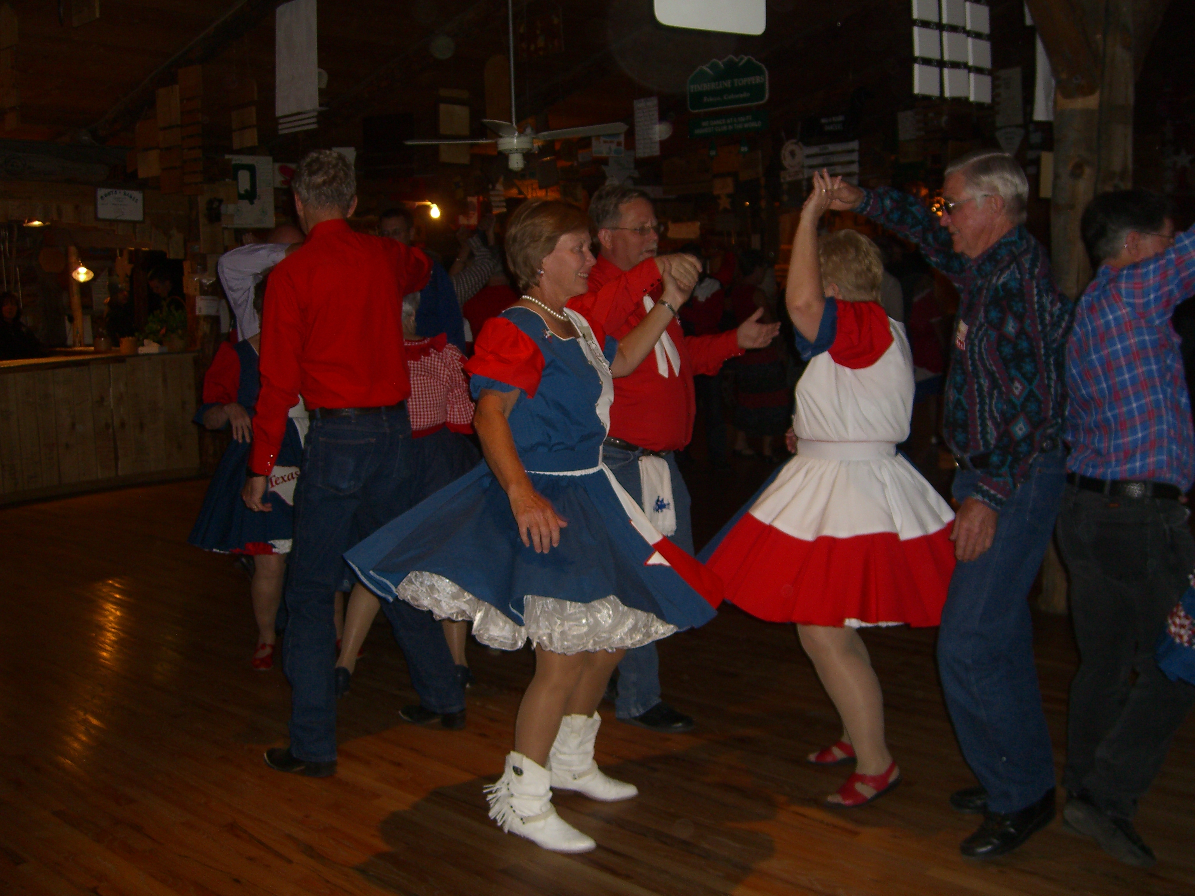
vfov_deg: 37.7
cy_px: 448
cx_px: 598
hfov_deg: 49.0
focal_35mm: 38
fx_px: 1312
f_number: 2.8
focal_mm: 7.9
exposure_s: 1/60
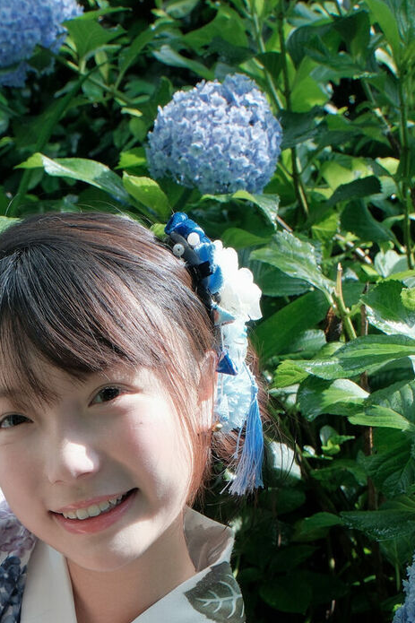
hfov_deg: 19.5
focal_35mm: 68
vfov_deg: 27.2
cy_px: 684
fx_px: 1176
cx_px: 18
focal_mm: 20
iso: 800
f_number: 5.6
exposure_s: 1/500
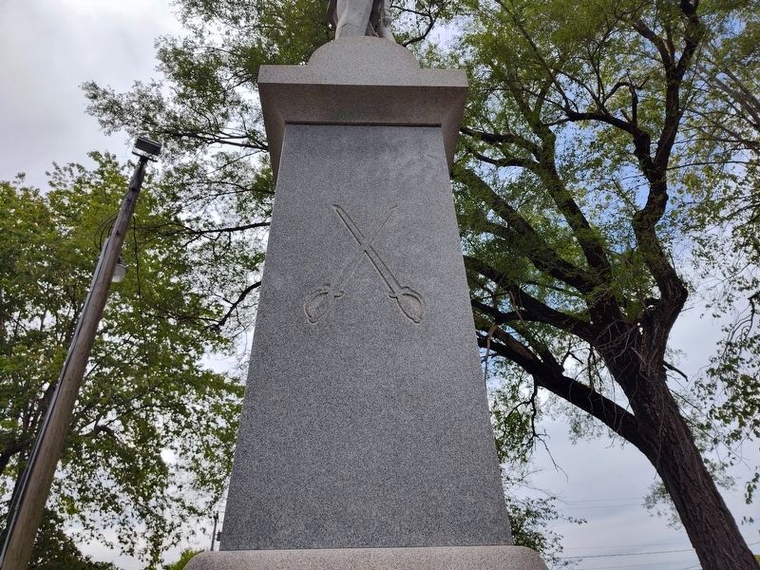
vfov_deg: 58.9
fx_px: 505
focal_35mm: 23
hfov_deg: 73.9
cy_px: 285
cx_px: 380
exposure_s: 1/1997
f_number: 1.8
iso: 100
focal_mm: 5.56
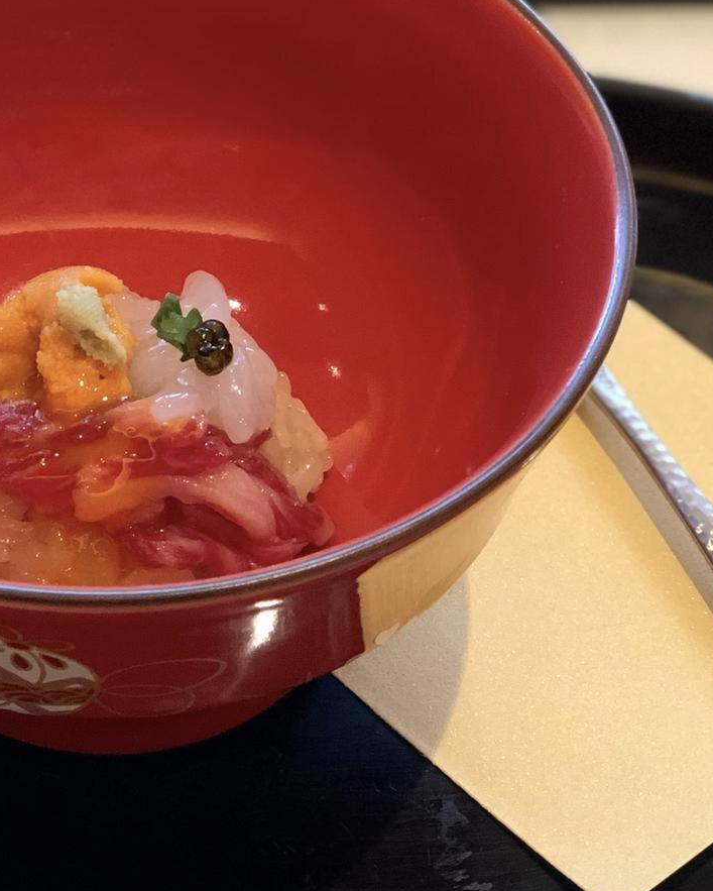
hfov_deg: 12.2
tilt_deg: -47.5
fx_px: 3322
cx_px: 68
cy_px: 301
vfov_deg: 15.2
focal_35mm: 126
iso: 160
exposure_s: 1/30
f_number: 2.8
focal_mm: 6.6
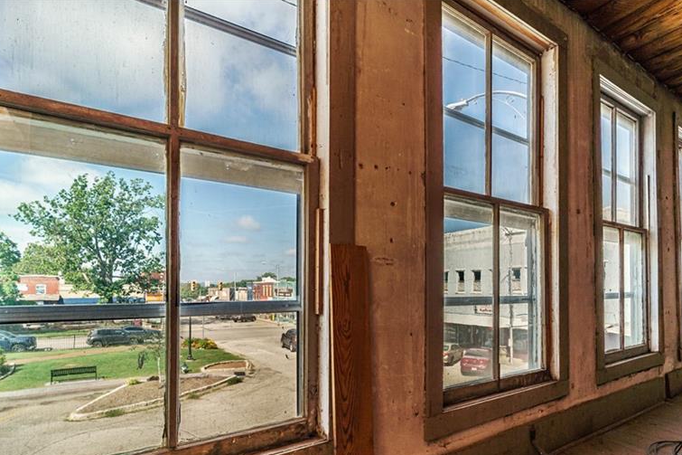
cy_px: 306
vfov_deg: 62.8
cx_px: 405
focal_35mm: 19
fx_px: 360
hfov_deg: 86.0
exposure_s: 1/400
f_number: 7.1
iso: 200
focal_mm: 14
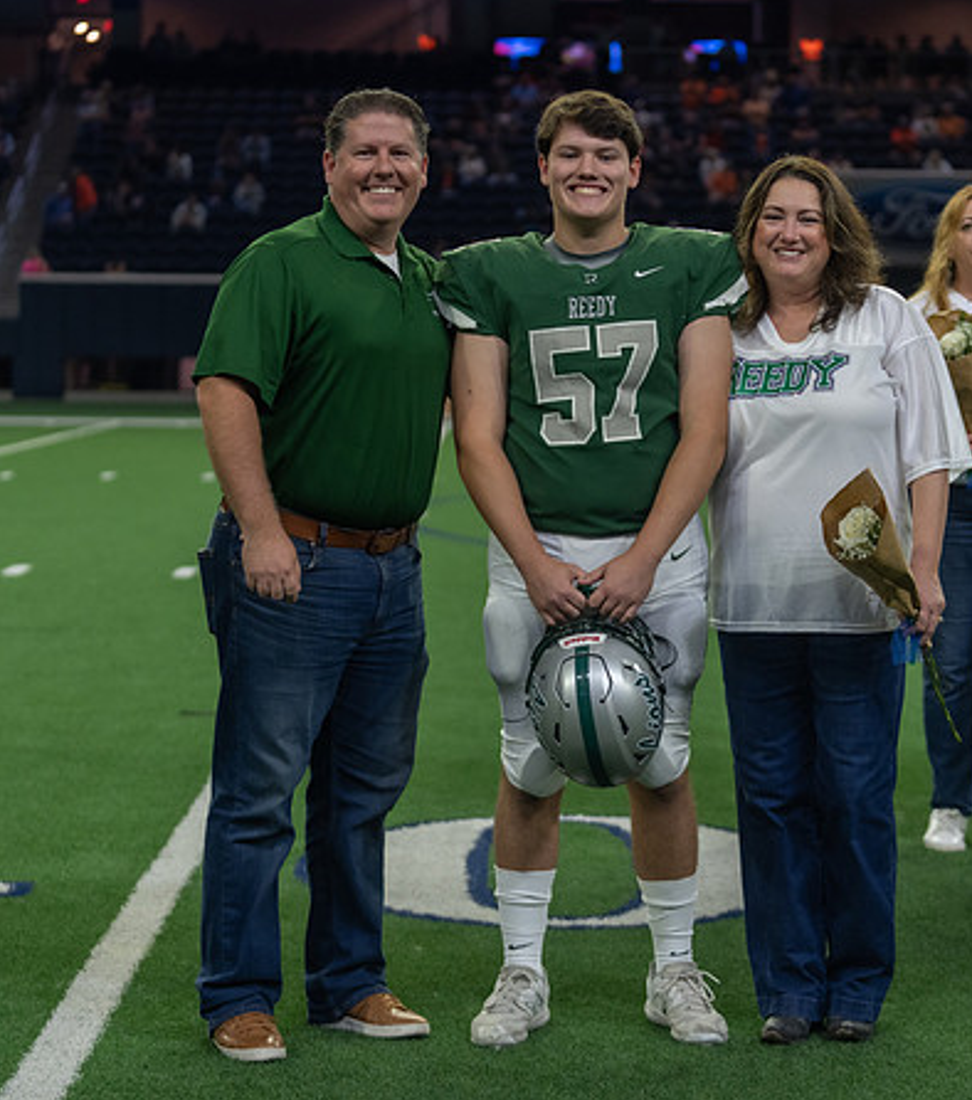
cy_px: 525
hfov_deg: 16.1
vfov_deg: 18.2
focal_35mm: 101
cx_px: 610
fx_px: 3427
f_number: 2.8
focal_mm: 70
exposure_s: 1/320
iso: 1000
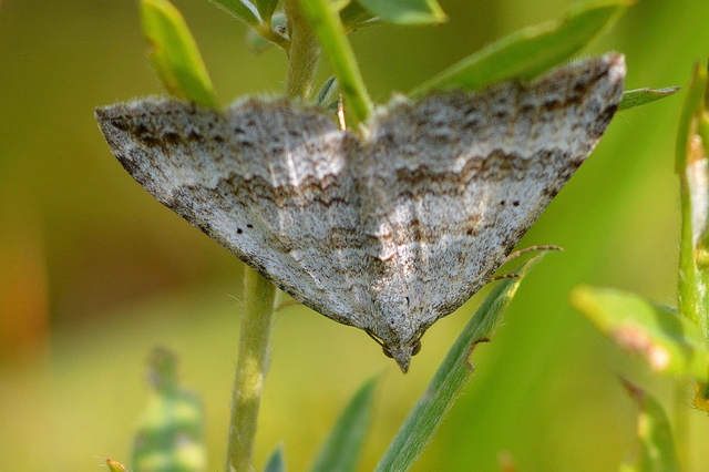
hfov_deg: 16.7
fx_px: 2421
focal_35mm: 123
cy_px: 236
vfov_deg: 11.1
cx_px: 354
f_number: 5.6
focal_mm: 82
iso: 320
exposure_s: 1/500
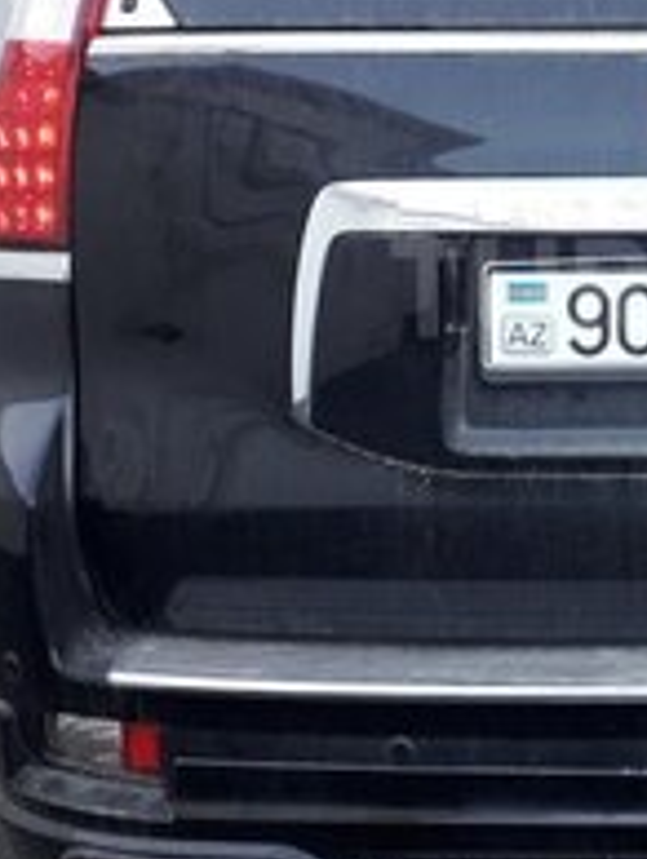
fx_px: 1716
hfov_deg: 20.3
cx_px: 731
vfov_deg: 28.0
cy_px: 288
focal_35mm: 69
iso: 50
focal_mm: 3.6
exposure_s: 1/100
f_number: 1.9
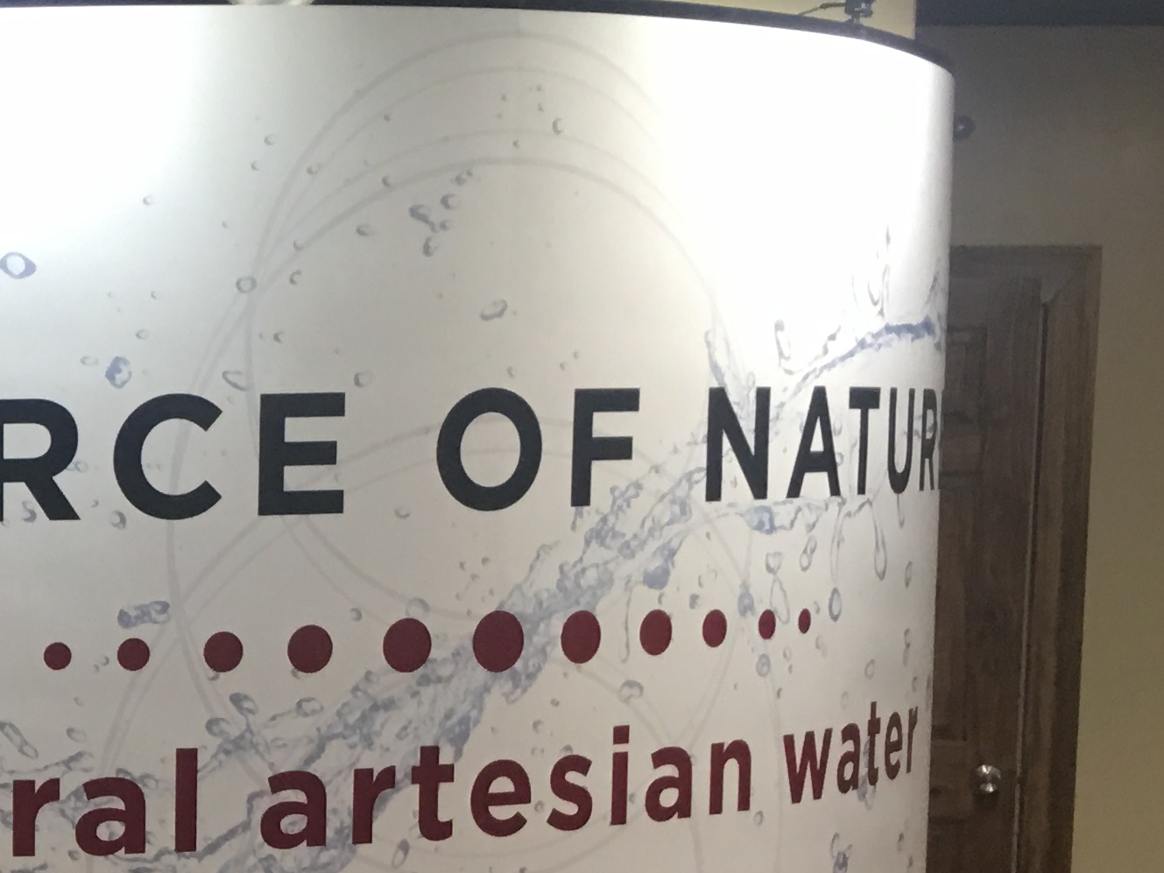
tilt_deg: -6.1
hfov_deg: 20.1
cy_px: 893
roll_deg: +1.2
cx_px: -407
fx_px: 2959
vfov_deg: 16.4
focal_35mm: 88
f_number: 2.2
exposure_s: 1/30
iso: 40
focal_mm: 4.15
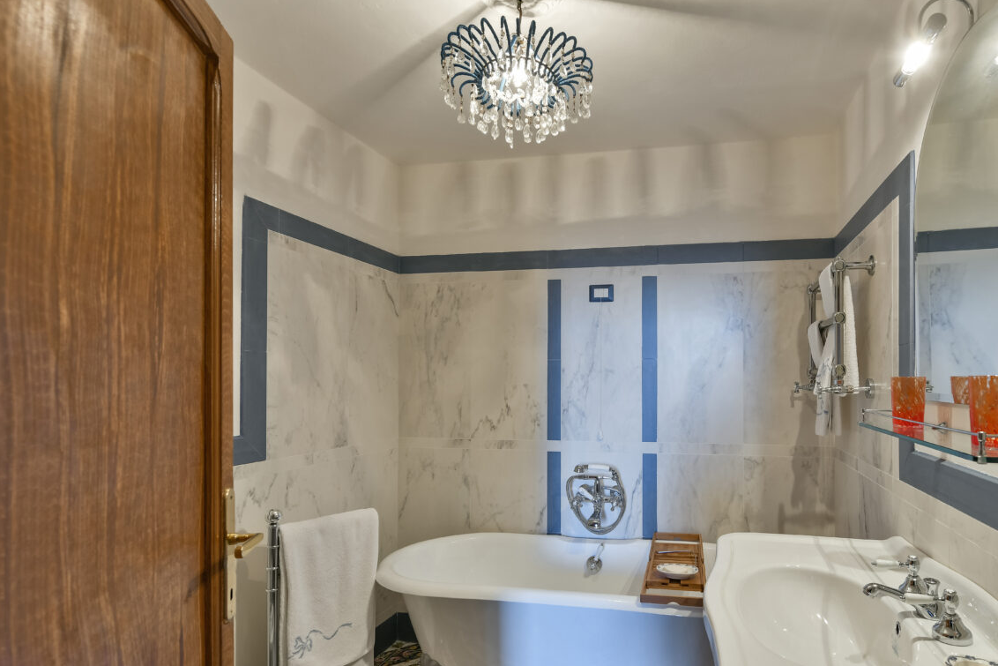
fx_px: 527
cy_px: 393
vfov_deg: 64.1
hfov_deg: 85.7
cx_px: 603
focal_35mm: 19
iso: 100
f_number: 8
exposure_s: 1/2
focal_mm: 14
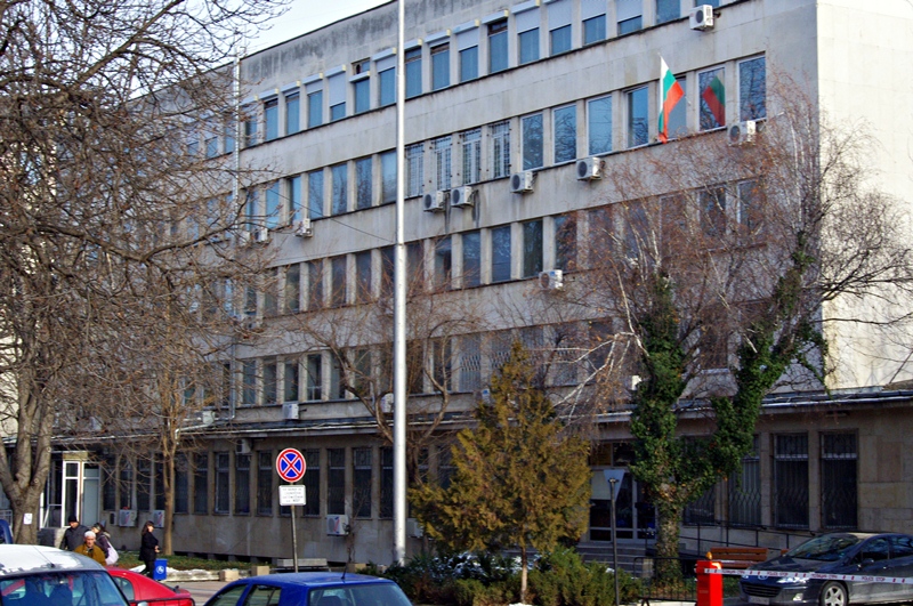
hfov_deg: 27.0
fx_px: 1899
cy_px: 303
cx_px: 456
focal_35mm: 75
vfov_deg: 18.1
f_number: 11
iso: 800
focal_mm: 50
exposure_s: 1/400
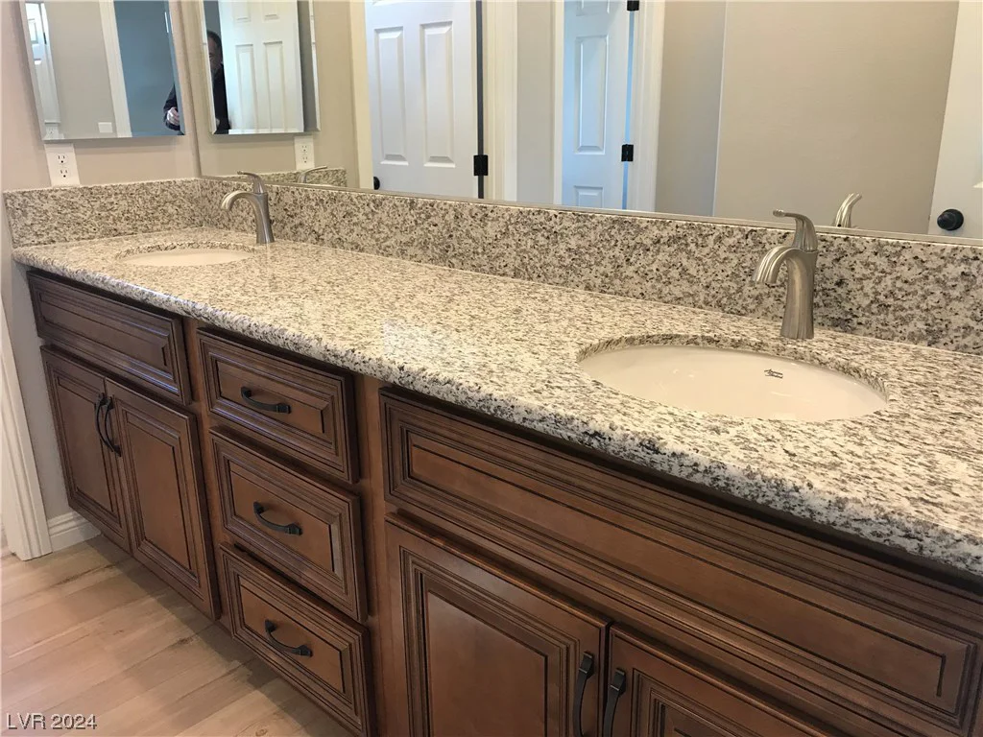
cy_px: 368
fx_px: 795
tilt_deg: -17.0
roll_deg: +1.2
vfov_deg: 49.7
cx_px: 492
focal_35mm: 28
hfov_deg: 63.4
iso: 32
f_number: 1.8
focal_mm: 3.99
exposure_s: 1/24
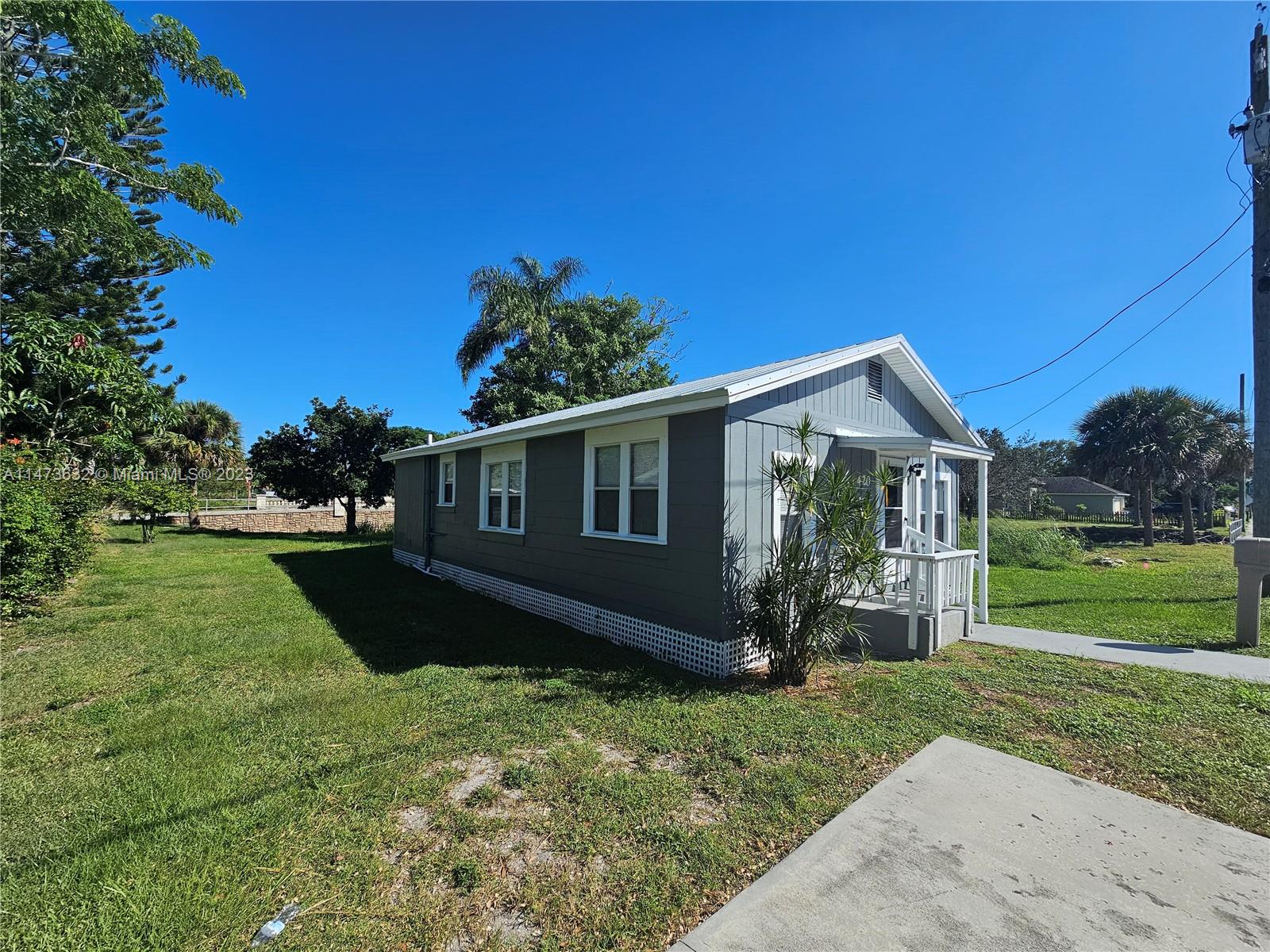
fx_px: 477
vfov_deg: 89.9
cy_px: 476
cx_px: 635
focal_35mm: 13
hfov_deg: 106.2
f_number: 2.2
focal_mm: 2.2
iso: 50
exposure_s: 1/2531
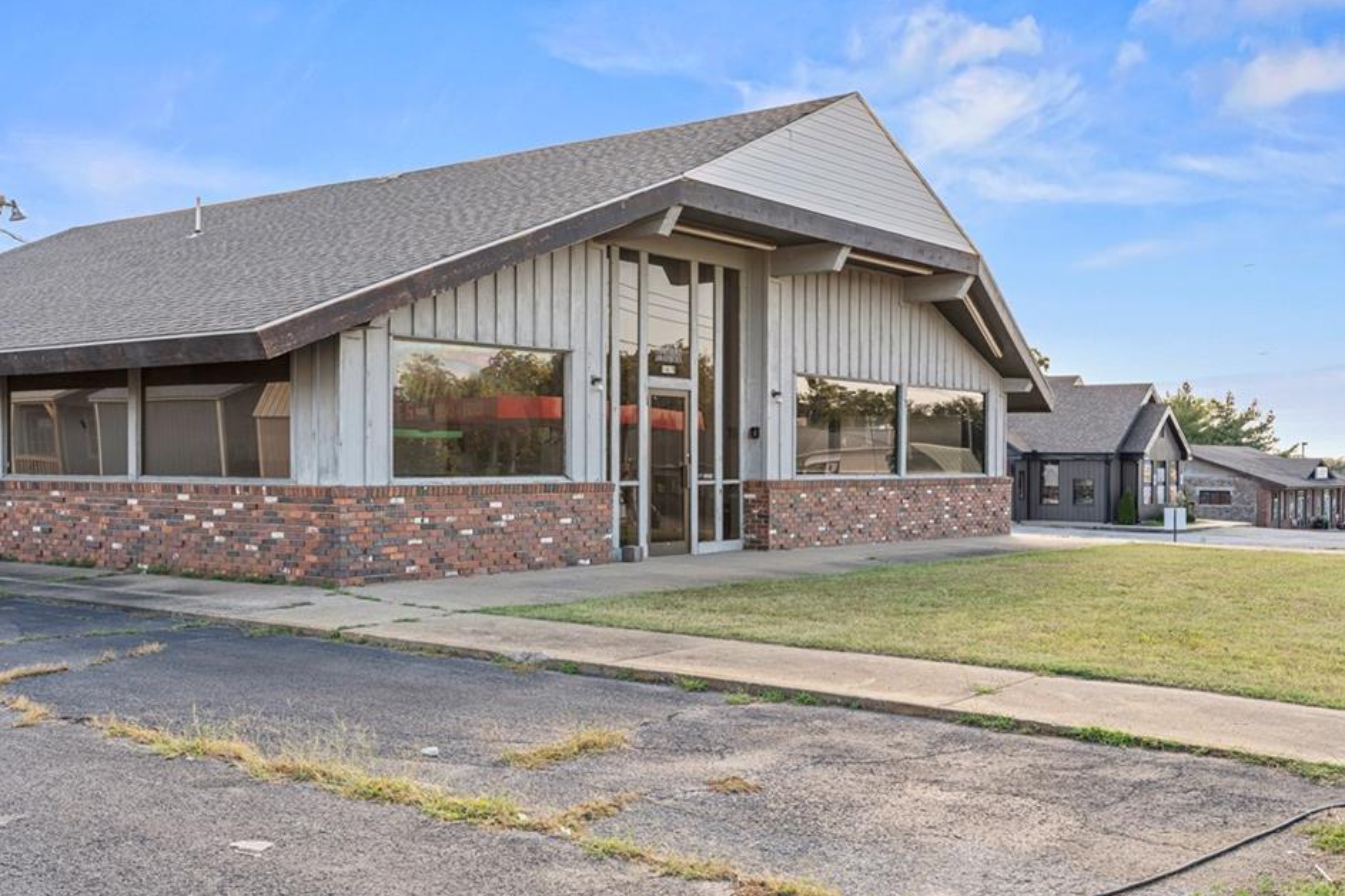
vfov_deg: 35.0
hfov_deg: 50.7
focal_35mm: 38
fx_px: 1419
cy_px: 442
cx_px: 662
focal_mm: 35
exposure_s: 1/60
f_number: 8
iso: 200
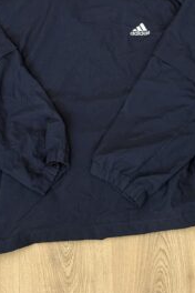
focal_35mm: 82
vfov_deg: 24.6
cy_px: 87
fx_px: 666
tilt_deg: -71.1
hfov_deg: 16.6
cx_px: 89
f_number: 1.6
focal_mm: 5.96
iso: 250
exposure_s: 1/40
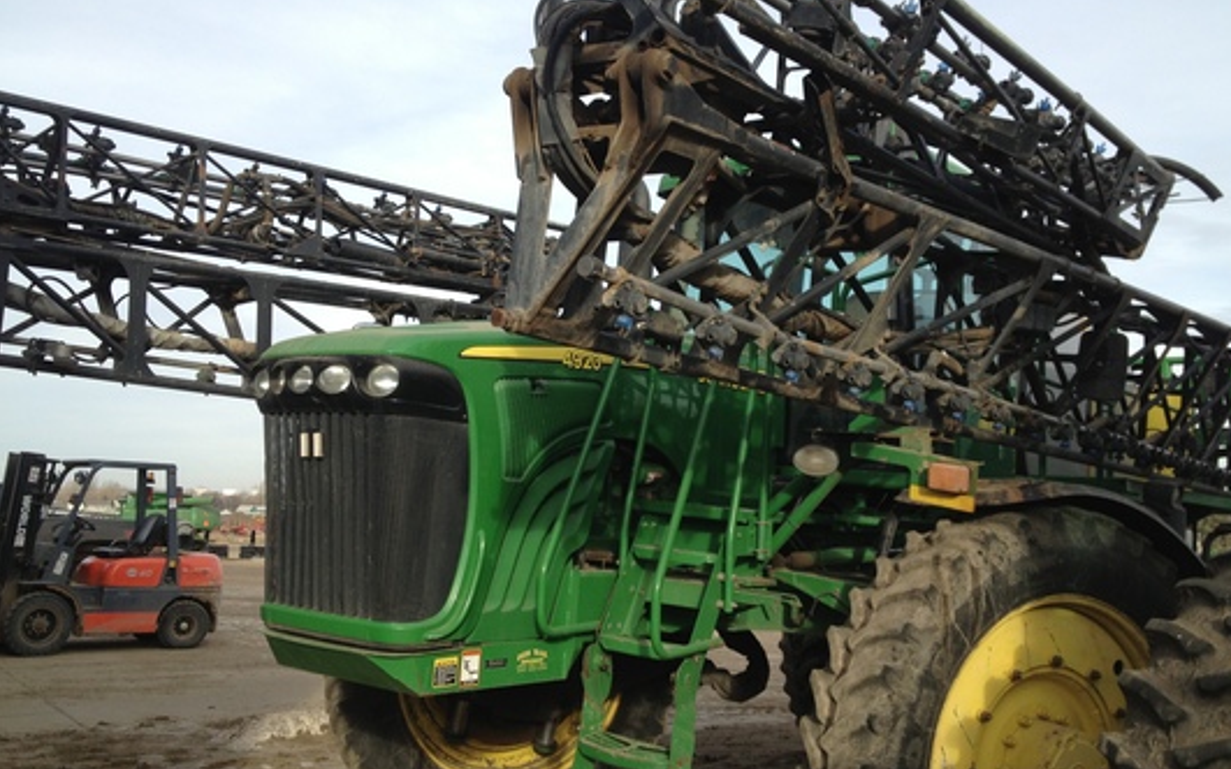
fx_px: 1275
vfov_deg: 33.5
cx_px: 626
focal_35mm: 38
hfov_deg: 51.5
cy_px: 336
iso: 50
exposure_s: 1/690
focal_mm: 4.28
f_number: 2.4
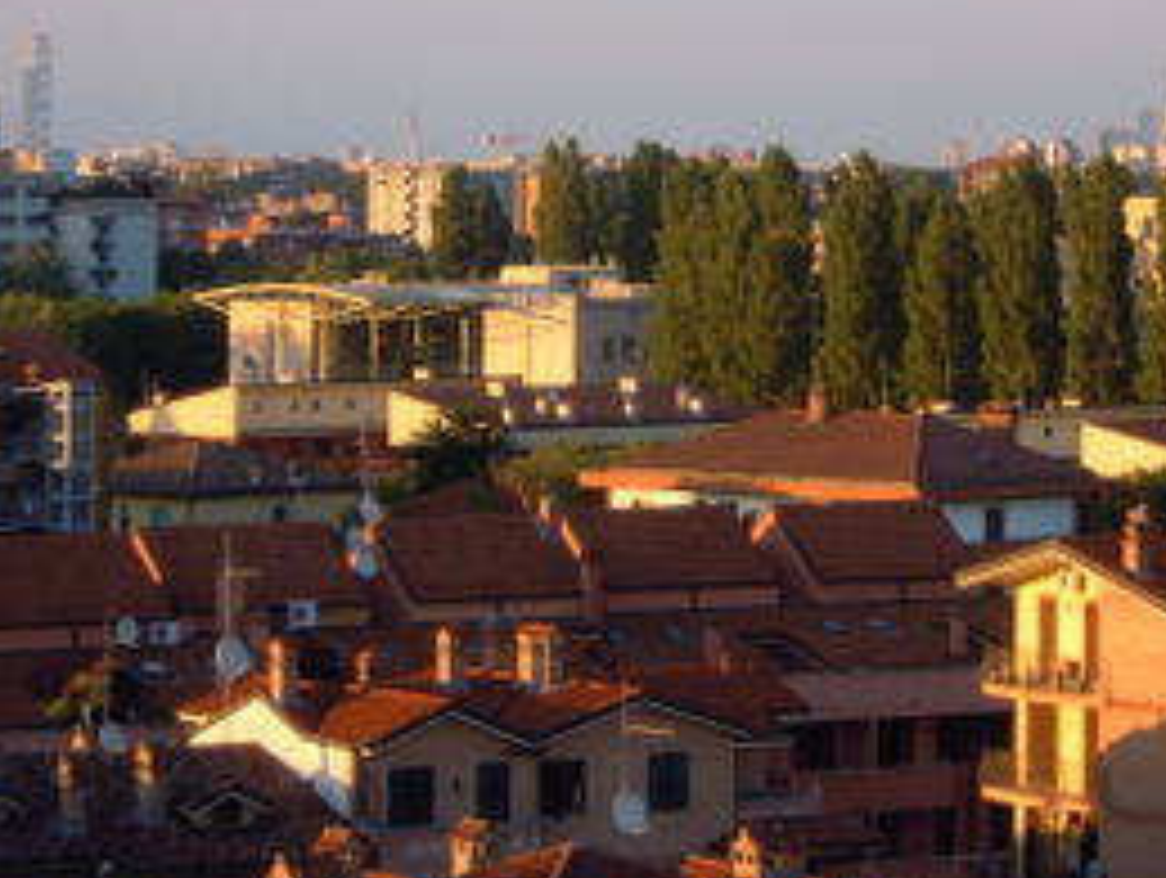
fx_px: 6240
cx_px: 752
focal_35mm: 185
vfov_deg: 8.0
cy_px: 243
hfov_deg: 10.7
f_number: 5.4
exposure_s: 1/160
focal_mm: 17.9
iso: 100
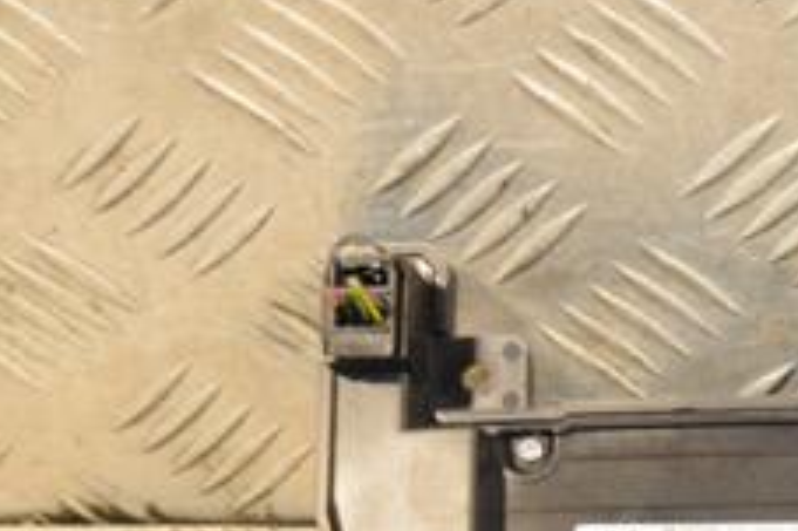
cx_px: 882
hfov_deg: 11.4
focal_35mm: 178
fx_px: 3950
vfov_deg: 7.7
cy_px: 373
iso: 800
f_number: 4.8
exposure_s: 1/160
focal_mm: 45
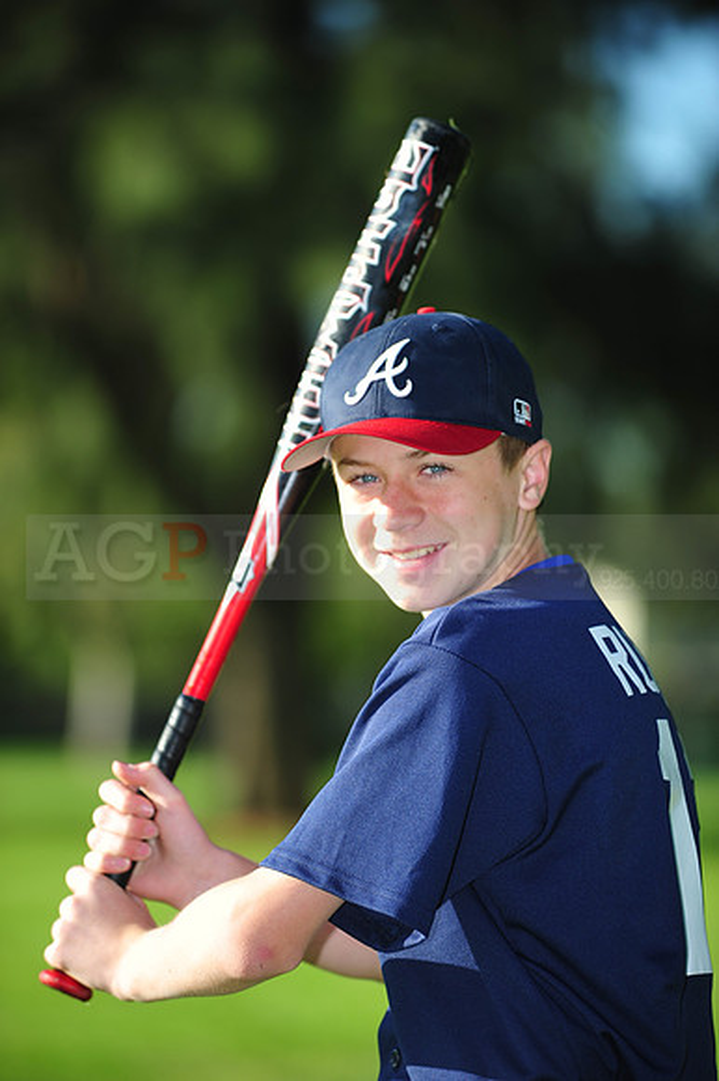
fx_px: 5998
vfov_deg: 10.3
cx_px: 360
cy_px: 540
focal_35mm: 200
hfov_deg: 6.9
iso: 200
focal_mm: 200
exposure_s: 1/800
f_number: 4
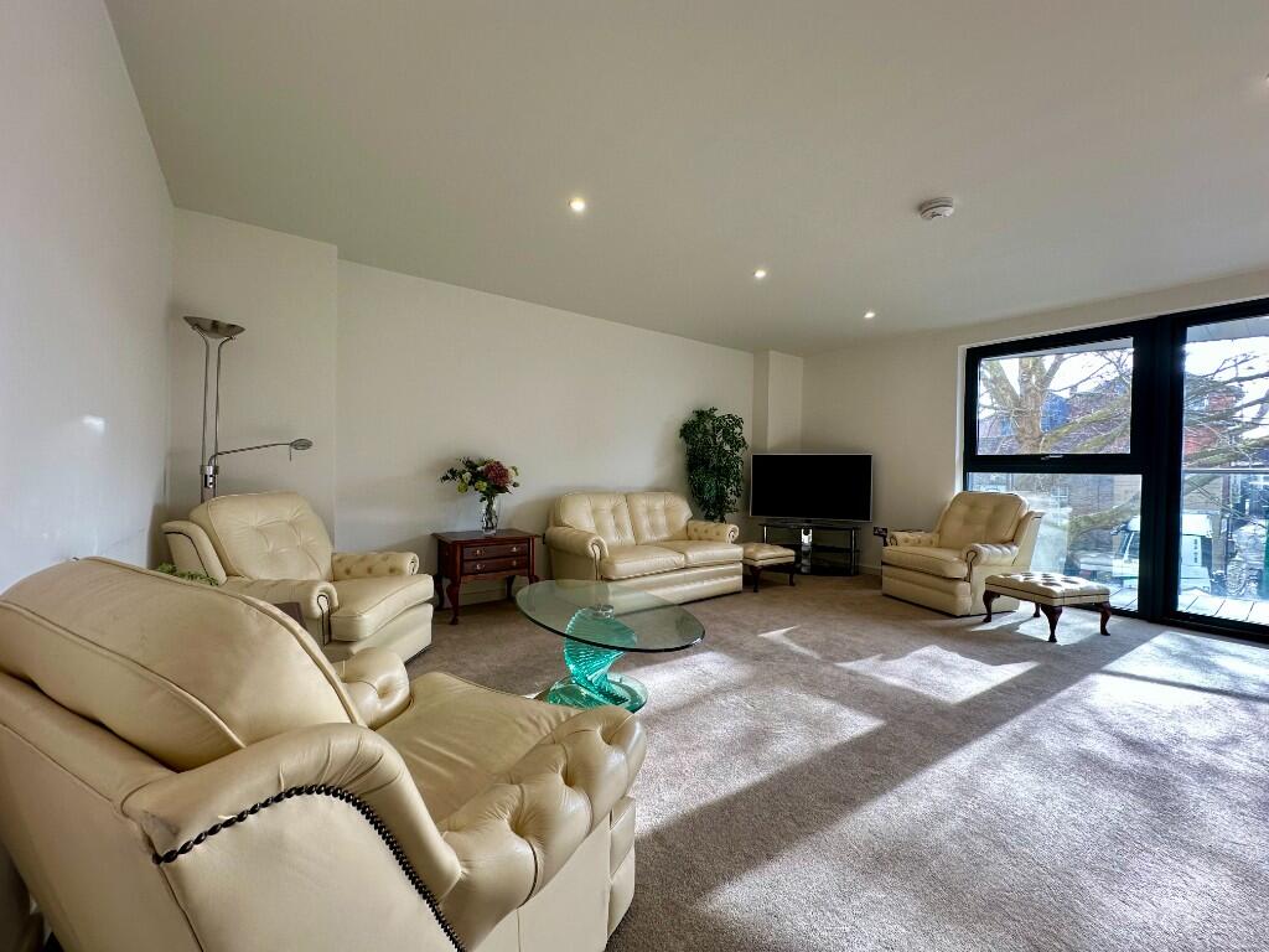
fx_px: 513
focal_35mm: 14
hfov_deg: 102.1
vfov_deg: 85.7
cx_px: 634
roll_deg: -0.8
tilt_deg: -0.5
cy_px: 476
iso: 125
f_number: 2.2
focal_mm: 2.22
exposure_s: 1/100
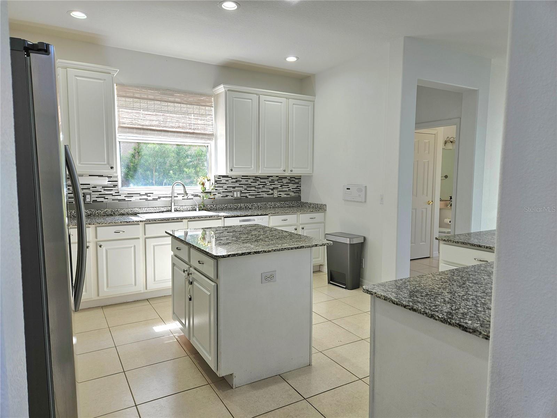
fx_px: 370
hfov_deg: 73.9
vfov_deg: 58.9
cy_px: 209
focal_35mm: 23
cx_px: 278
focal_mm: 5.4
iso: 32
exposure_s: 1/120
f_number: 1.8
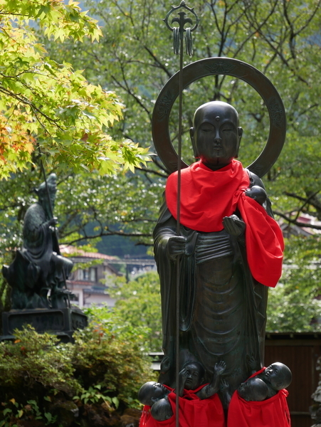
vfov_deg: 20.0
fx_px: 1210
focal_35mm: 98
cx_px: 160
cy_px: 214
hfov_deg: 15.1
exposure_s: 1/200
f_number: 5.6
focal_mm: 49
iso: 200
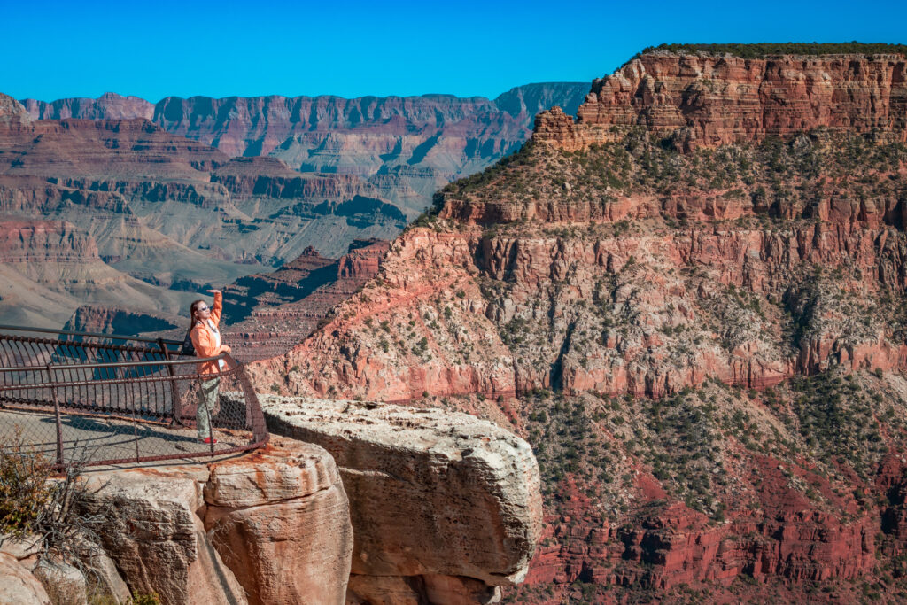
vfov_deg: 18.2
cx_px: 454
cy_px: 302
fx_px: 1890
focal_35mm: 75
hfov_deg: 27.0
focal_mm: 50
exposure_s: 1/400
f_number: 8
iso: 160
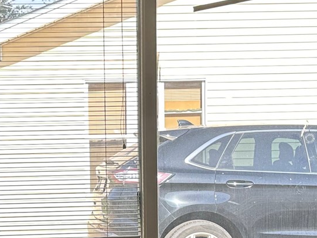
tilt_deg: -6.2
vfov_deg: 16.3
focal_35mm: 90
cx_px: 67
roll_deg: +1.5
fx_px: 825
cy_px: 181
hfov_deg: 21.5
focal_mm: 6.86
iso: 80
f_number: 1.78
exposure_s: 1/409
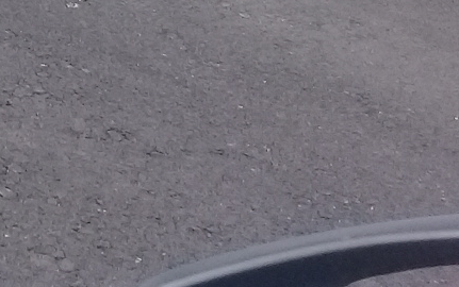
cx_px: -259
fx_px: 1953
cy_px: -333
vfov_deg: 8.0
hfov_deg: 12.6
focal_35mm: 156
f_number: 2.2
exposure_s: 1/646
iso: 50
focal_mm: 3.3
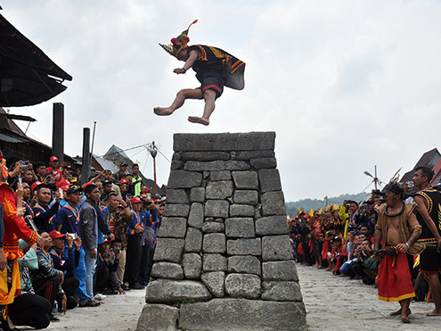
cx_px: 216
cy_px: 165
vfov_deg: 22.2
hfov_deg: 29.4
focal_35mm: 66
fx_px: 841
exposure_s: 1/800
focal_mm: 40
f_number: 7.1
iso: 200
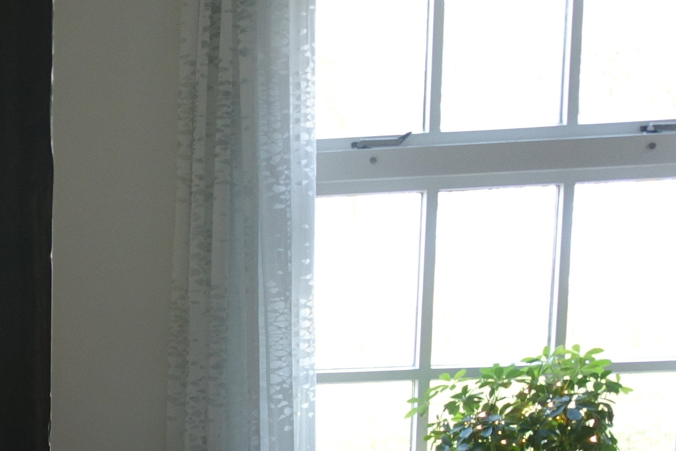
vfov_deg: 16.8
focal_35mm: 77
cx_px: -360
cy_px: 560
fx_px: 1446
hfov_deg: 21.6
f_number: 1.8
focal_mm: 8.8
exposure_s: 1/30
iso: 200
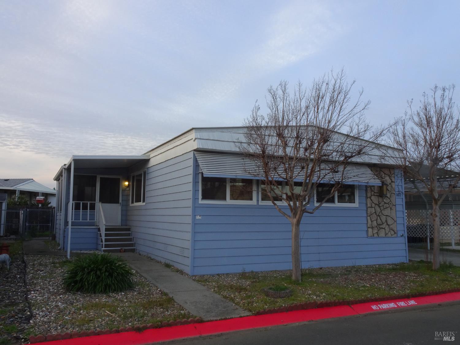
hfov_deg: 60.0
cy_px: 172
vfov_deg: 46.8
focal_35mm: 30
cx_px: 230
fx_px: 399
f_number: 3.5
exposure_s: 1/30
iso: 80
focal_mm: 5.09
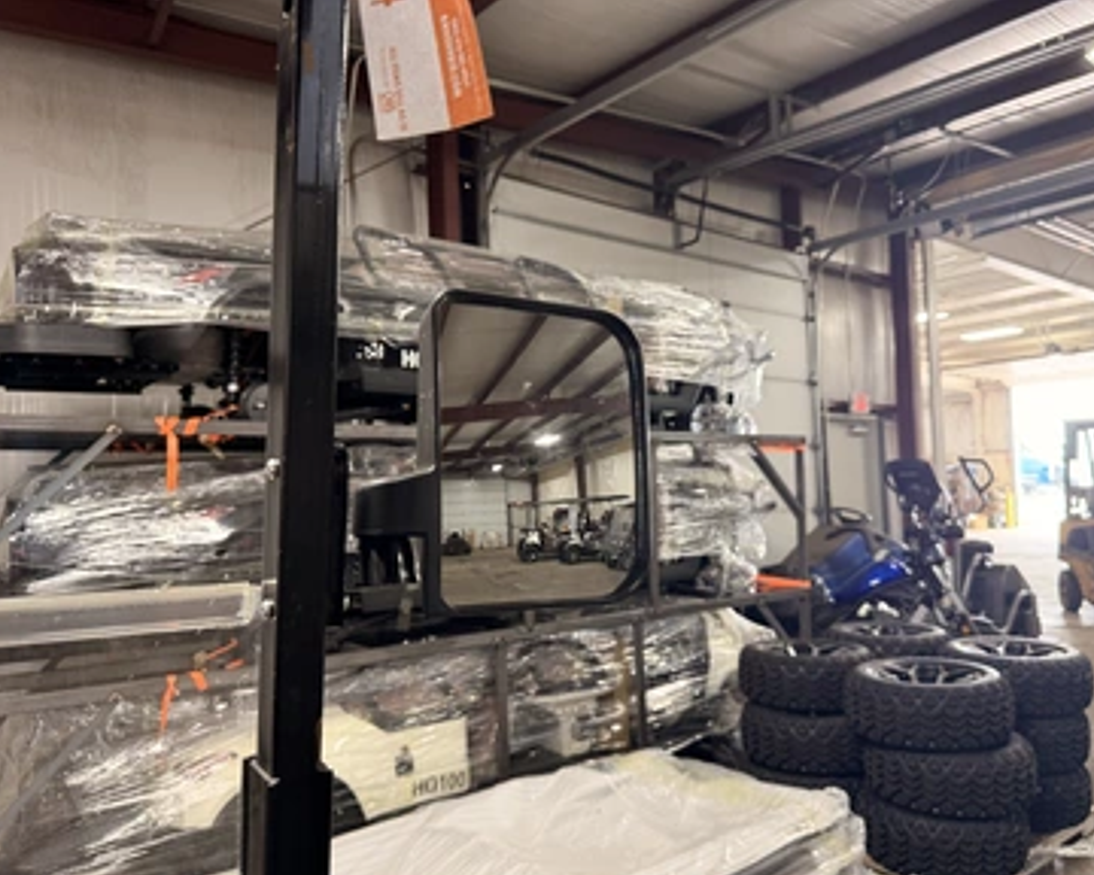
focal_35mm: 26
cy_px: 453
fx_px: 842
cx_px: 593
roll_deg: +2.5
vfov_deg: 54.9
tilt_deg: +3.5
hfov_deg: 65.9
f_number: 1.78
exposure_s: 1/60
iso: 250
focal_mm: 6.76
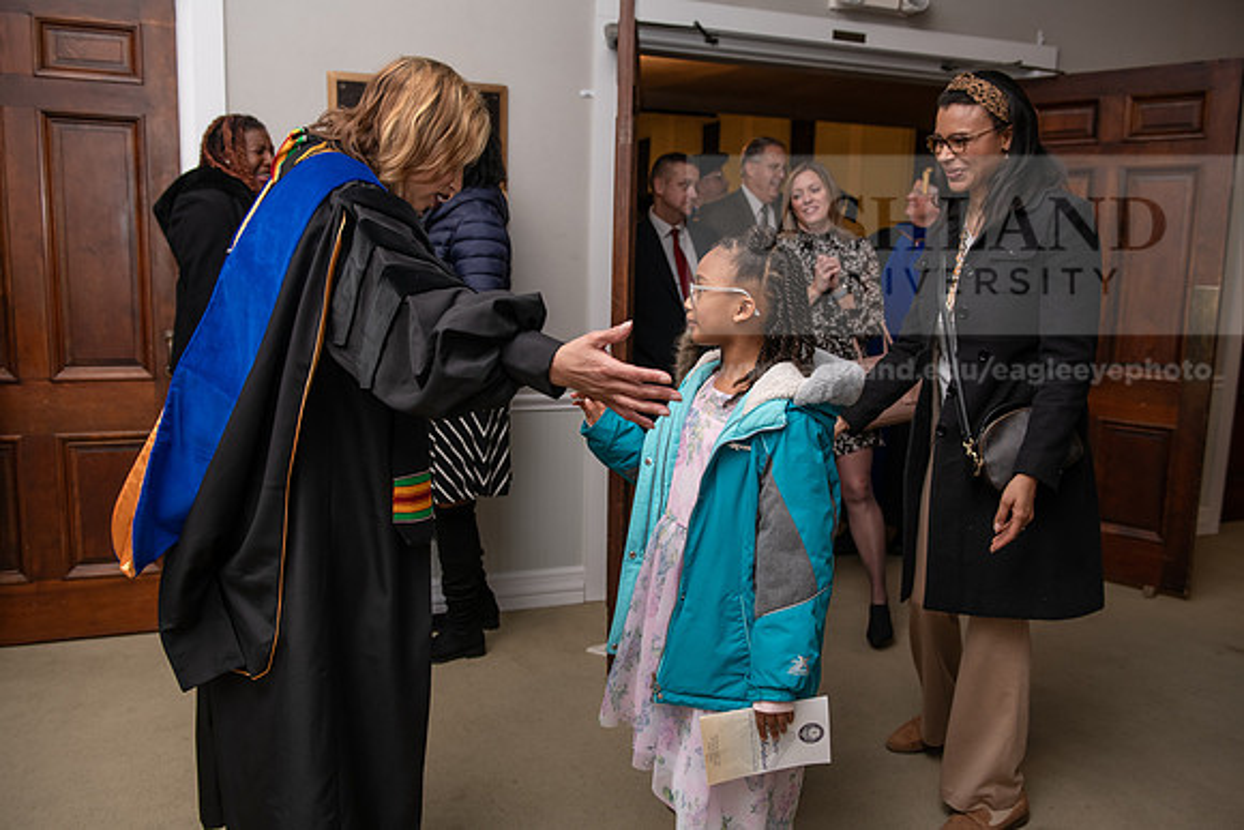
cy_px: 415
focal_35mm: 31
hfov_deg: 60.3
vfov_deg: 42.3
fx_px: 1071
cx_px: 622
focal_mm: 31
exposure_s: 1/160
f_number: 3.5
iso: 640
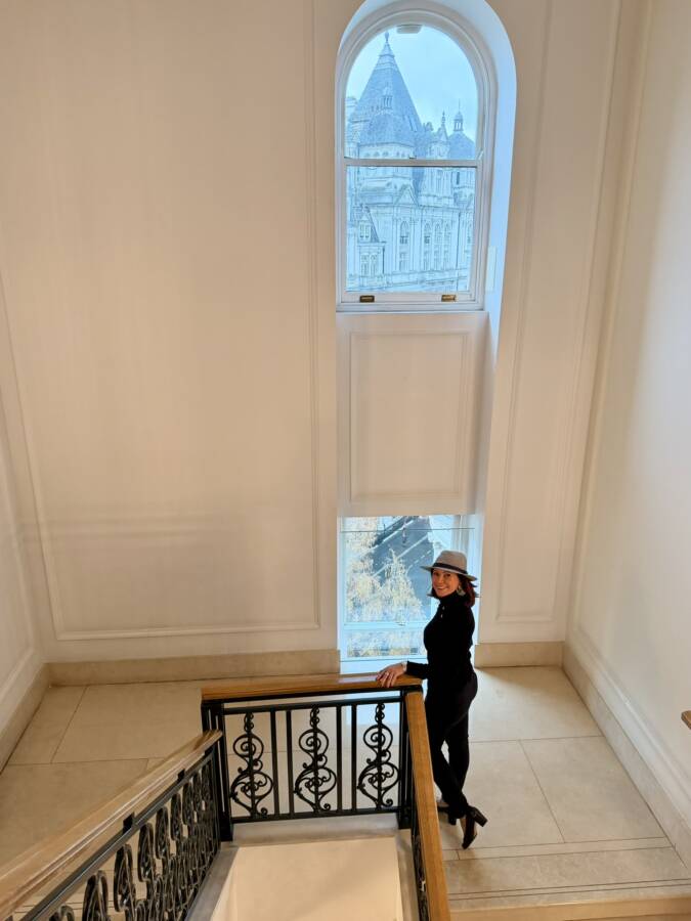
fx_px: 639
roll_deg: -1.9
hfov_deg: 56.8
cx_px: 346
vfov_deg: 71.6
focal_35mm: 24
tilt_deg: -18.6
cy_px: 460
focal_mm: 6.76
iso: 200
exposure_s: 1/50
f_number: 1.78
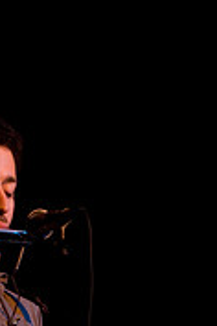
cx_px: 60
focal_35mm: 236
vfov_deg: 8.6
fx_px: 2134
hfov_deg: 5.8
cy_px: 378
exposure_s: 1/60
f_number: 2.8
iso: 1250
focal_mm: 62
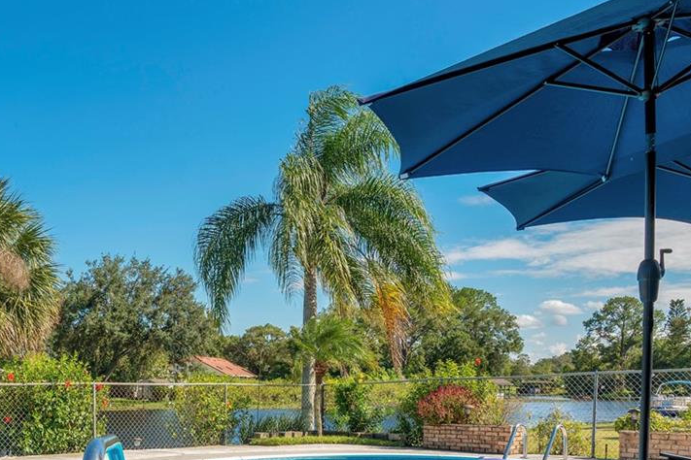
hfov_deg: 51.7
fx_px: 691
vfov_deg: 34.9
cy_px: 407
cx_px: 208
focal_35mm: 36
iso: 100
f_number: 7.1
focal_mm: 16
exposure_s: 1/320
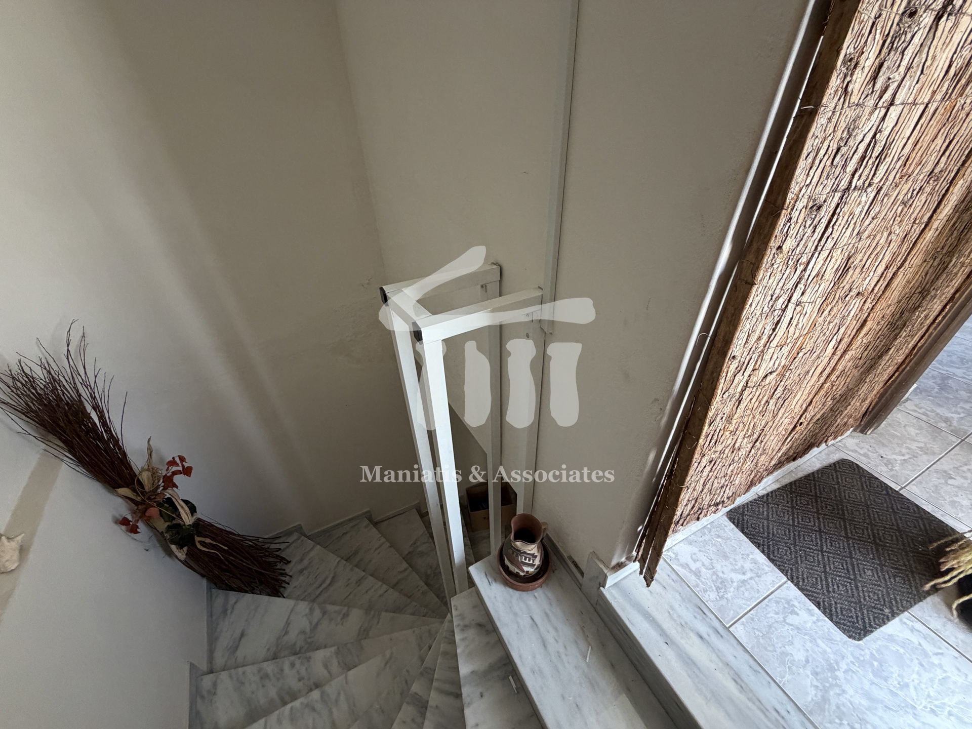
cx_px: 486
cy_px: 364
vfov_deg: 85.7
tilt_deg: -36.8
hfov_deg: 102.1
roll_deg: +2.7
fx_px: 393
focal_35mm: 14
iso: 320
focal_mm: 2.22
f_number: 2.2
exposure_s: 1/87
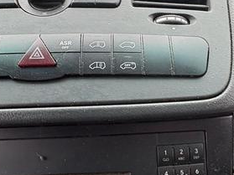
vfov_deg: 32.0
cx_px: 148
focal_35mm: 45
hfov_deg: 41.7
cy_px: 112
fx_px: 304
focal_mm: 2.22
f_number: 2.2
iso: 100
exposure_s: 1/99
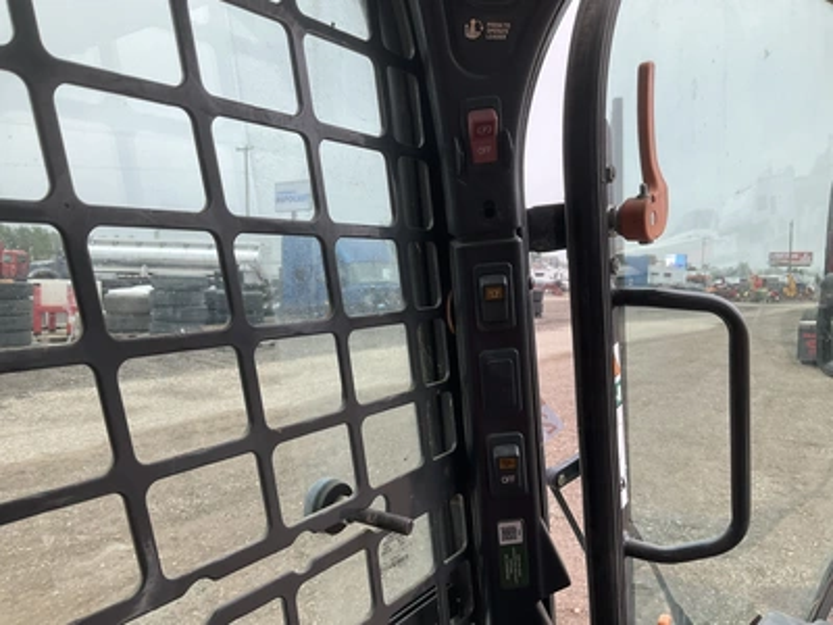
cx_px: 416
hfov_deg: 61.7
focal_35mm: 29
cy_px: 312
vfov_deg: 48.2
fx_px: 698
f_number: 1.8
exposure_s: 1/167
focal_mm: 3
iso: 20
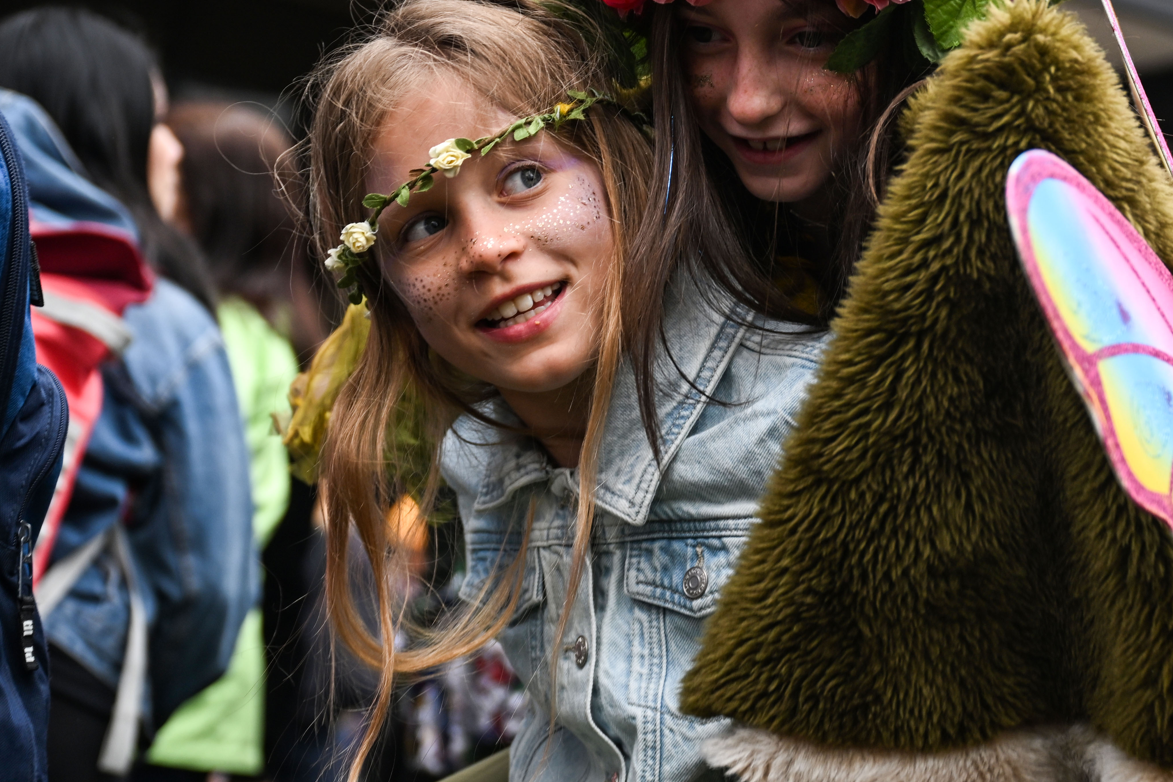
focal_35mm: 87
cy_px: 474
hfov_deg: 23.2
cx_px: 848
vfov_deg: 15.7
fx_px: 2834
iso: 200
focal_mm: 43
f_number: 2.8
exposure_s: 1/500
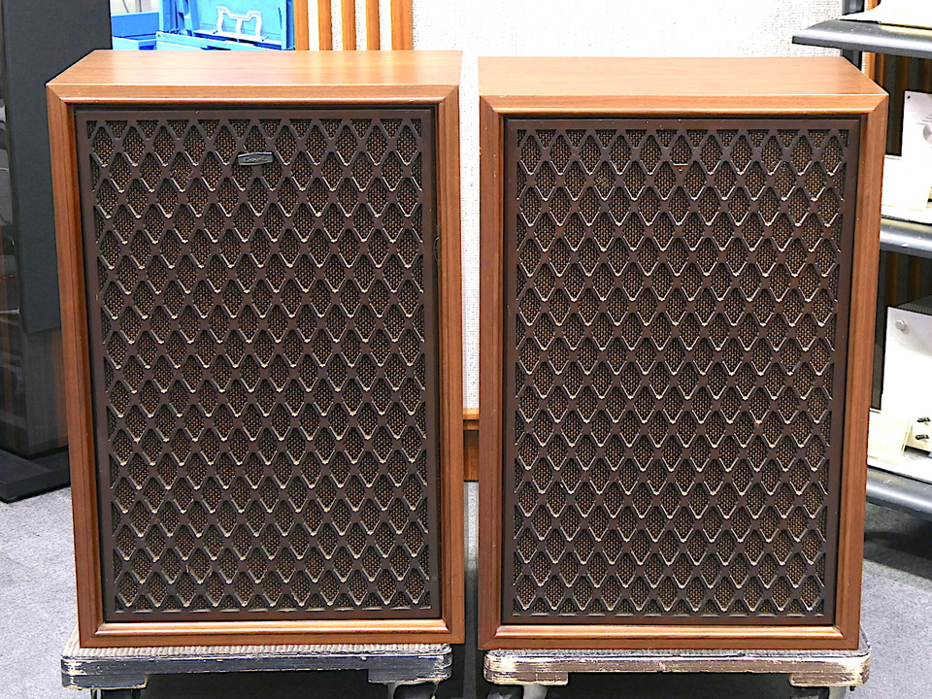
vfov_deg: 19.9
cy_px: 350
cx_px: 466
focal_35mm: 74
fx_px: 1992
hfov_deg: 26.3
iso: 200
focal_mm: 13.2
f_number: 4.6
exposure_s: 1/2
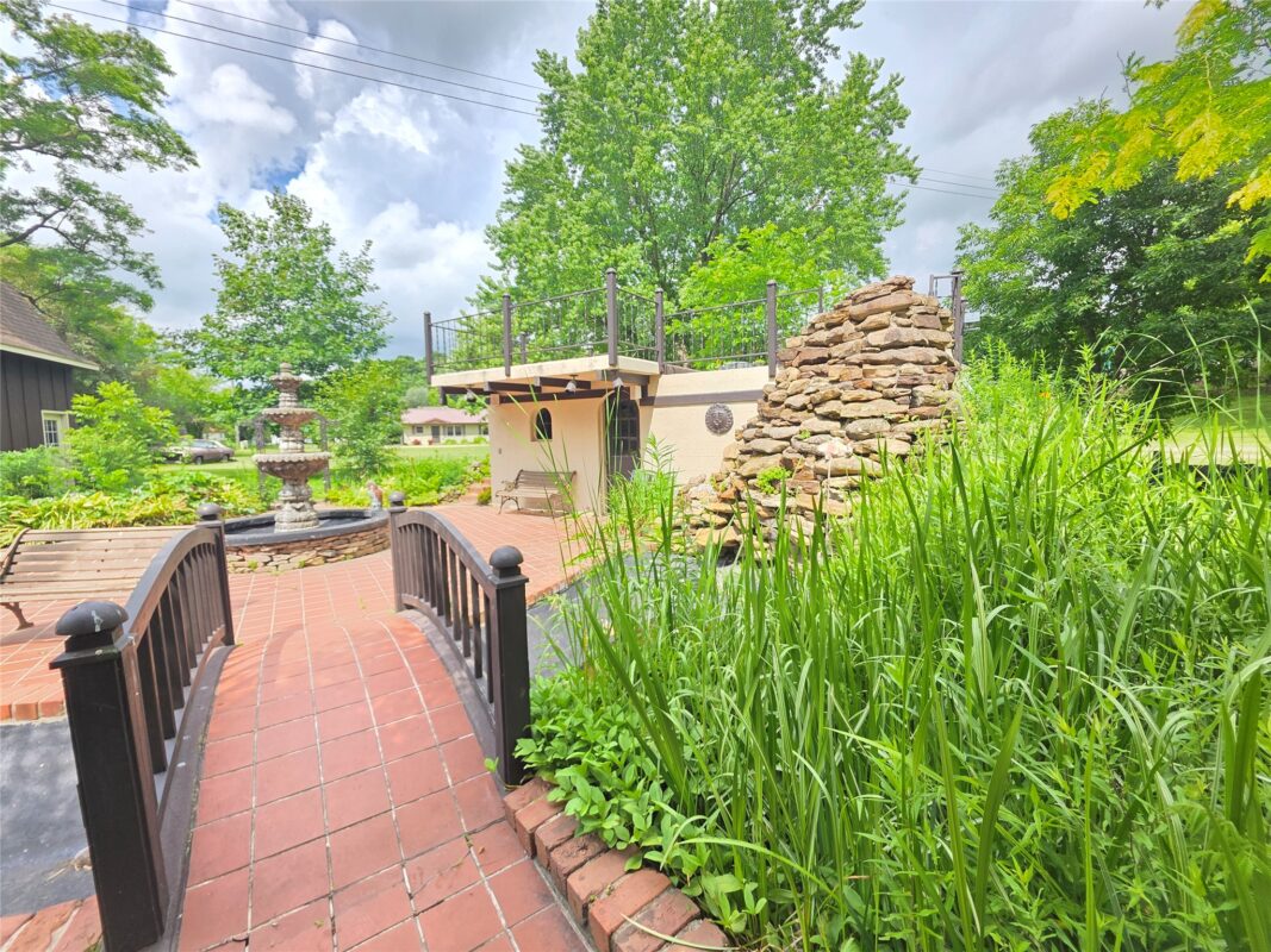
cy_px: 476
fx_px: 477
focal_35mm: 13
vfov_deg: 89.9
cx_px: 636
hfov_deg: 106.2
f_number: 1.9
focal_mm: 2.2
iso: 40
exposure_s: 1/614
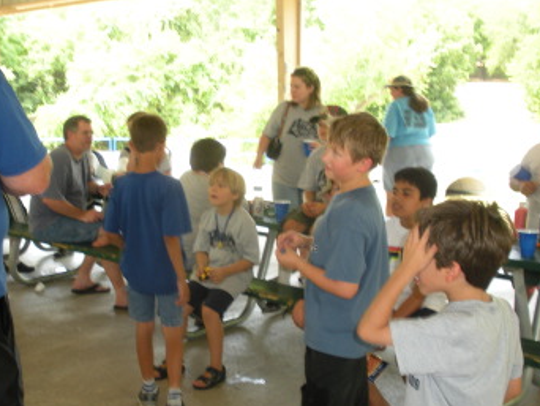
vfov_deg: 30.3
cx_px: 262
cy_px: 231
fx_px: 749
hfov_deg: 39.6
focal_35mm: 48
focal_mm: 6.3
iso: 125
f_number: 3.5
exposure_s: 1/47.5
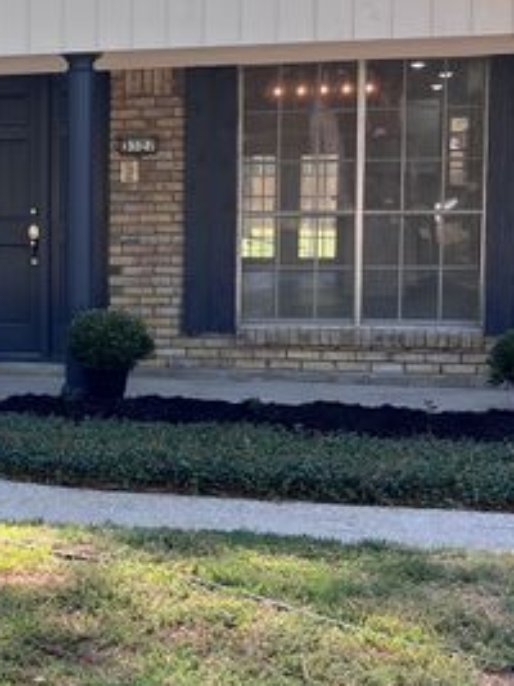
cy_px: 320
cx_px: -87
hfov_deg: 19.8
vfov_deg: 27.8
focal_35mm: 70
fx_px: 1387
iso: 25
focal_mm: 3.99
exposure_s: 1/244
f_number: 1.8
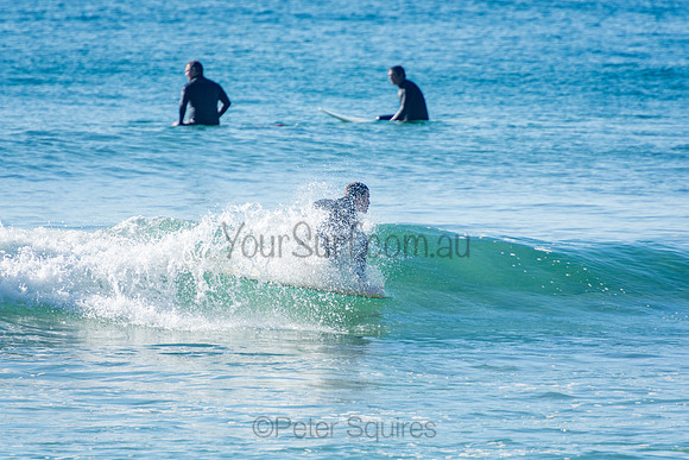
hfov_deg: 3.4
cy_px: 230
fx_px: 11485
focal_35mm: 600
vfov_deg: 2.3
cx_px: 344
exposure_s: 1/1250
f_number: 5.6
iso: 200
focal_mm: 400
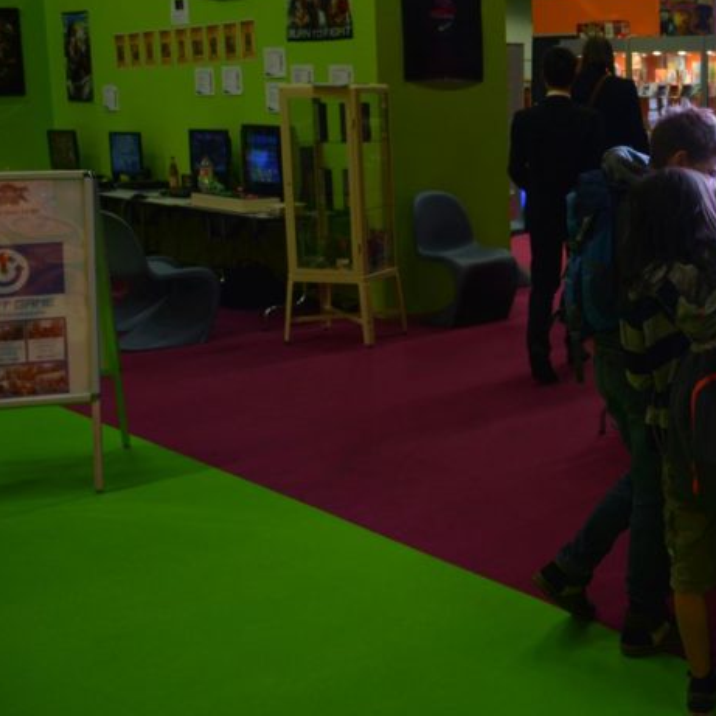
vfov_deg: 33.2
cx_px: 780
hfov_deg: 30.1
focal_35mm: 51
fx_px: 1193
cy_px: 265
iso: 400
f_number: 4
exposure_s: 1/60
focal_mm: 18
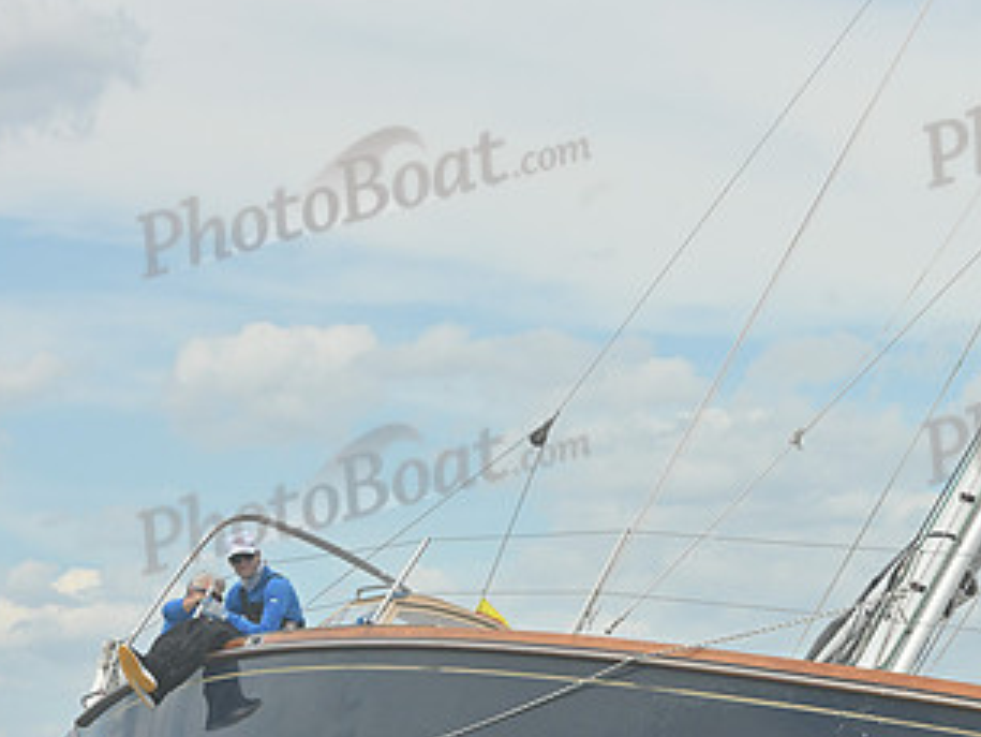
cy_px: 613
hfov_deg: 10.3
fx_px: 5443
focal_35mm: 192
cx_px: 759
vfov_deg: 7.7
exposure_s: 1/1250
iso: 320
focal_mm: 105
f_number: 9
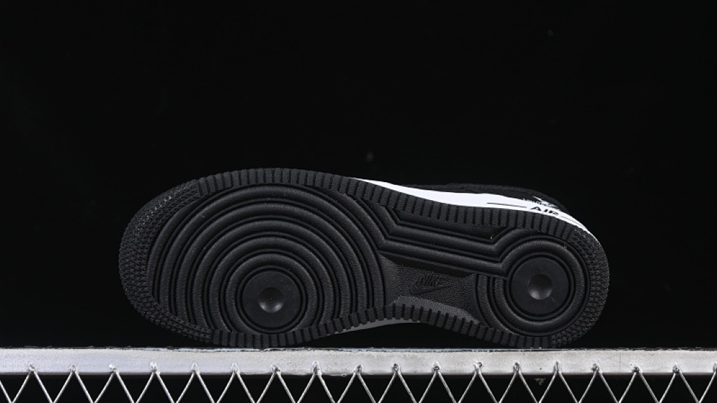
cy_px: 199
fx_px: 1502
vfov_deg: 15.3
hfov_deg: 26.9
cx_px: 358
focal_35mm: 79
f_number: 6.3
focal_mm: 50
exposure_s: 1/50
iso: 160
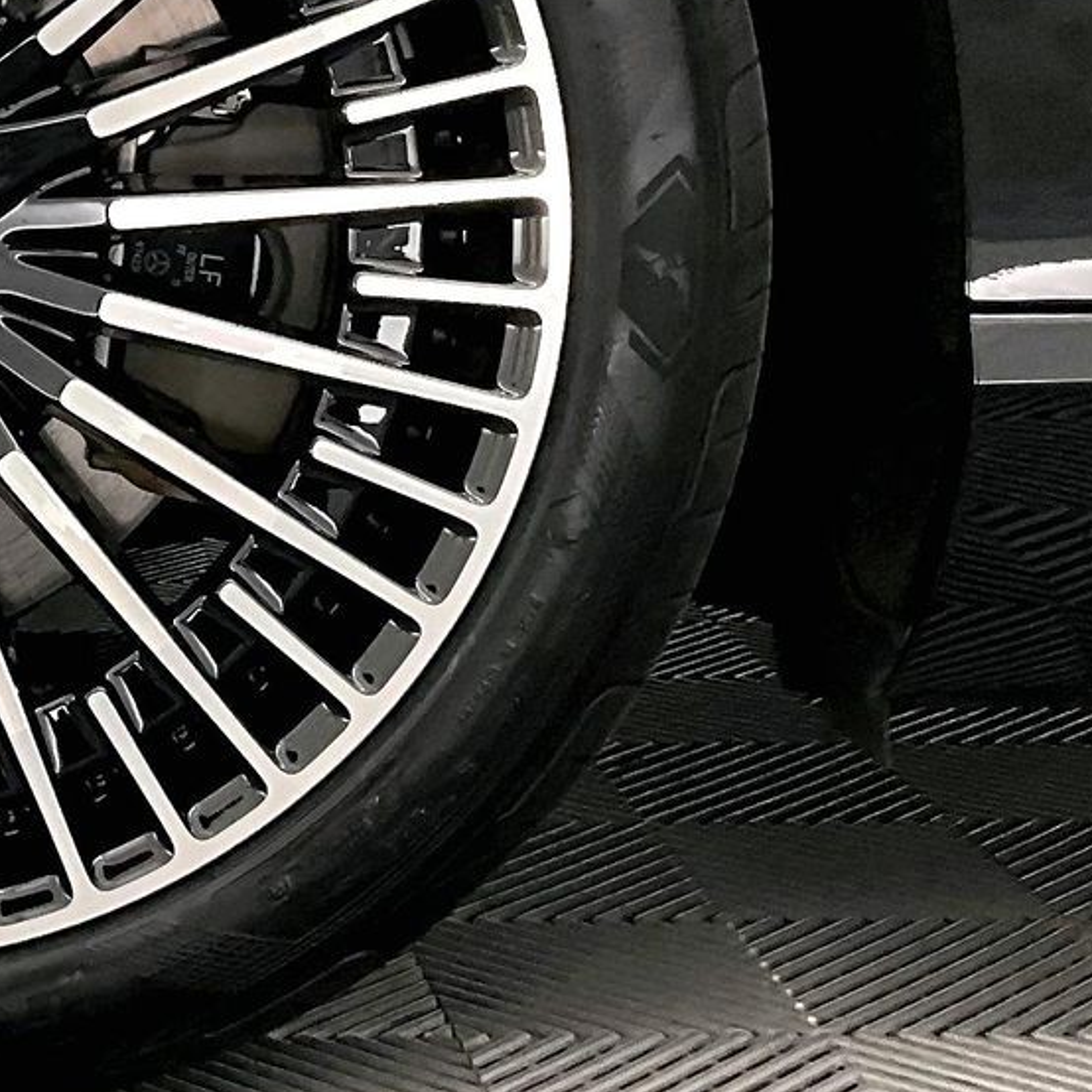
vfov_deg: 23.0
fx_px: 2641
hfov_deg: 21.8
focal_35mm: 74
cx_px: -189
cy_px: 209
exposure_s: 1/60
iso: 200
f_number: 1.8
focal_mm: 3
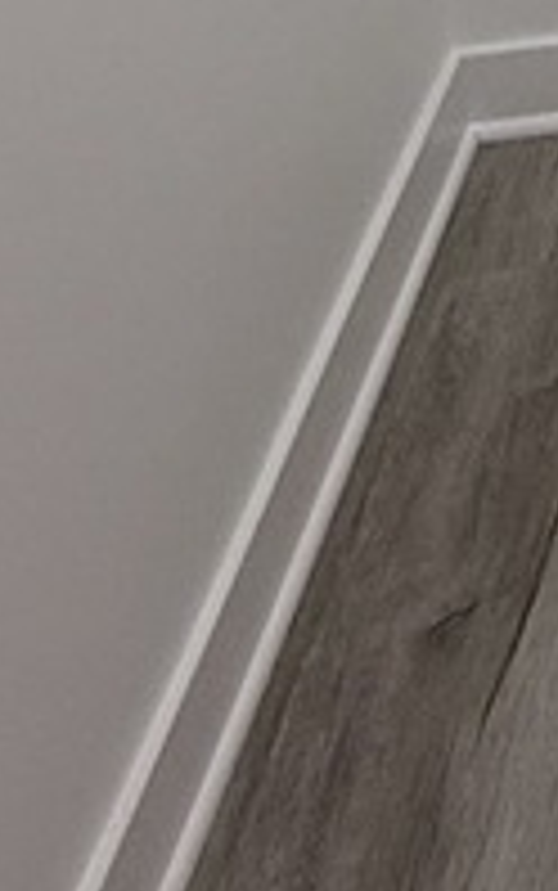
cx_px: 1426
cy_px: -706
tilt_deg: -15.0
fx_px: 1968
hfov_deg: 12.1
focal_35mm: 81
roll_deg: +0.4
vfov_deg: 19.3
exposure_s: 1/120
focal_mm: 2.22
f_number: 2.2
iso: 125
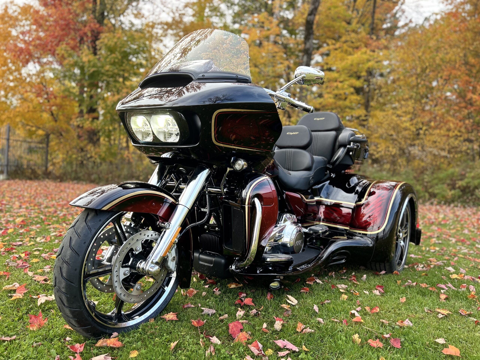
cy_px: 180
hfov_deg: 67.3
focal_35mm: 26
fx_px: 361
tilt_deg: -1.6
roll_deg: -2.3
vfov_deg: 53.1
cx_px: 240
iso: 50
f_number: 1.5
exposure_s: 1/365
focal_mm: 5.7
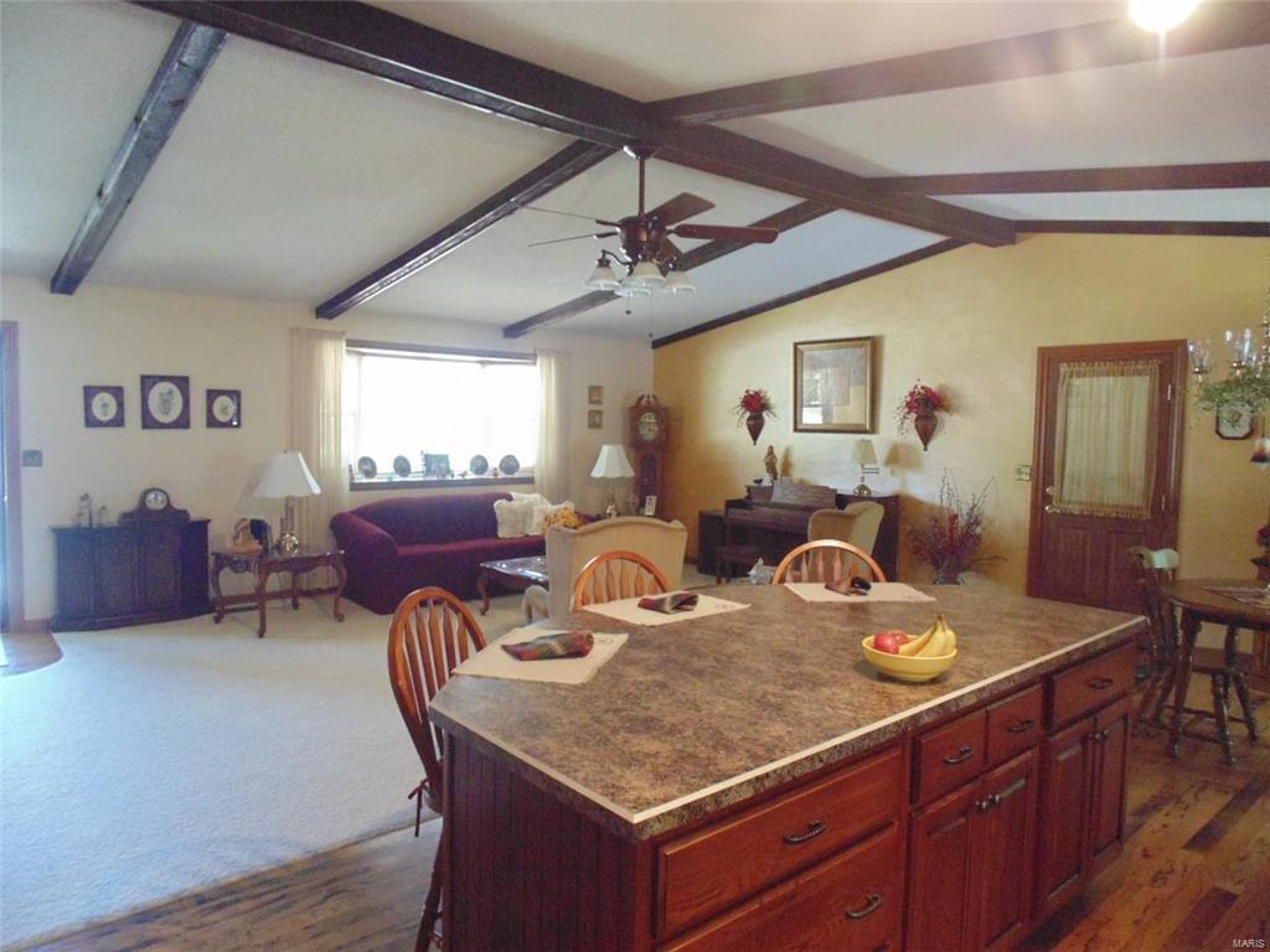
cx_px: 635
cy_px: 476
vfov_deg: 61.1
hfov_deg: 76.4
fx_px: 807
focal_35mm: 22
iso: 500
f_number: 3.1
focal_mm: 4
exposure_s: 1/20
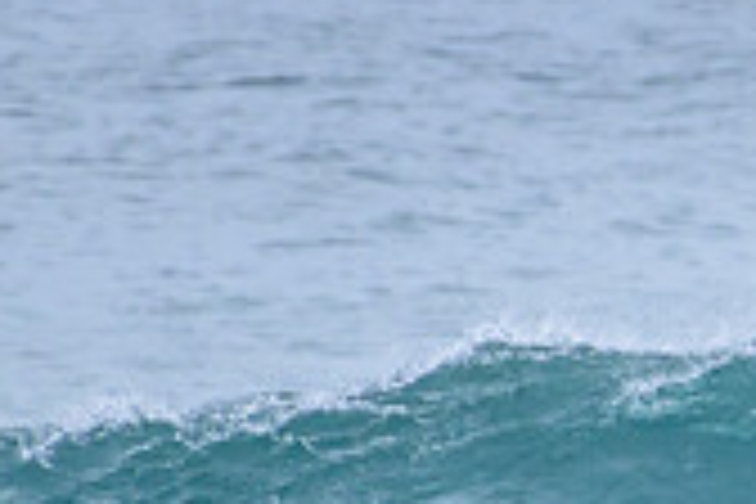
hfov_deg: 0.6
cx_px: 1264
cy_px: 700
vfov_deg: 0.4
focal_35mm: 3451
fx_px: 72465
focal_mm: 1000
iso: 2000
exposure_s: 1/2000
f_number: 11
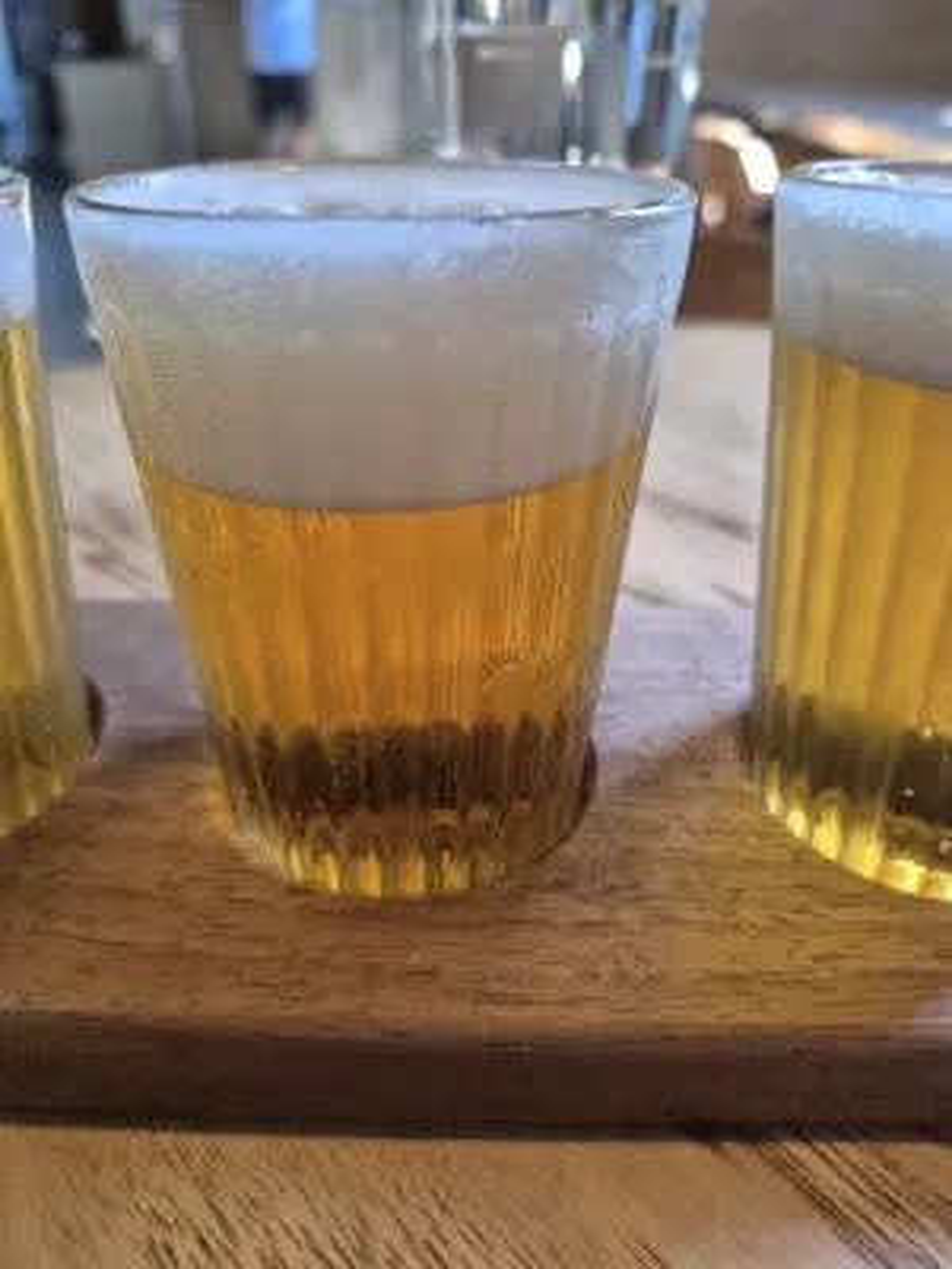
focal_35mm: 23
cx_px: 476
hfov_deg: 58.9
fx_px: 843
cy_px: 634
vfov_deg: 73.9
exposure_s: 1/120
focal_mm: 5.4
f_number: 1.8
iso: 500
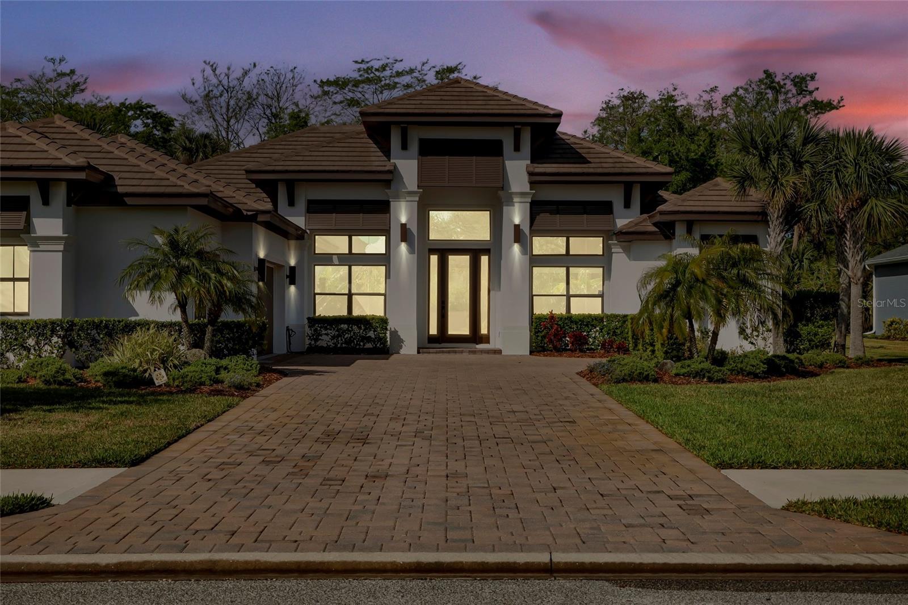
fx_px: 1311
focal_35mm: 52
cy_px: 302
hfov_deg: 38.2
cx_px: 454
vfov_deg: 26.0
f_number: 4
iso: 500
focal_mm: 35
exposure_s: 1/8000
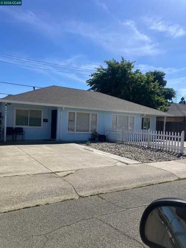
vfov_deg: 63.5
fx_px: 201
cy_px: 124
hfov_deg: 49.7
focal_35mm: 28
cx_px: 93
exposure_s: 1/2558
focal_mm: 3.99
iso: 32
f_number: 1.8
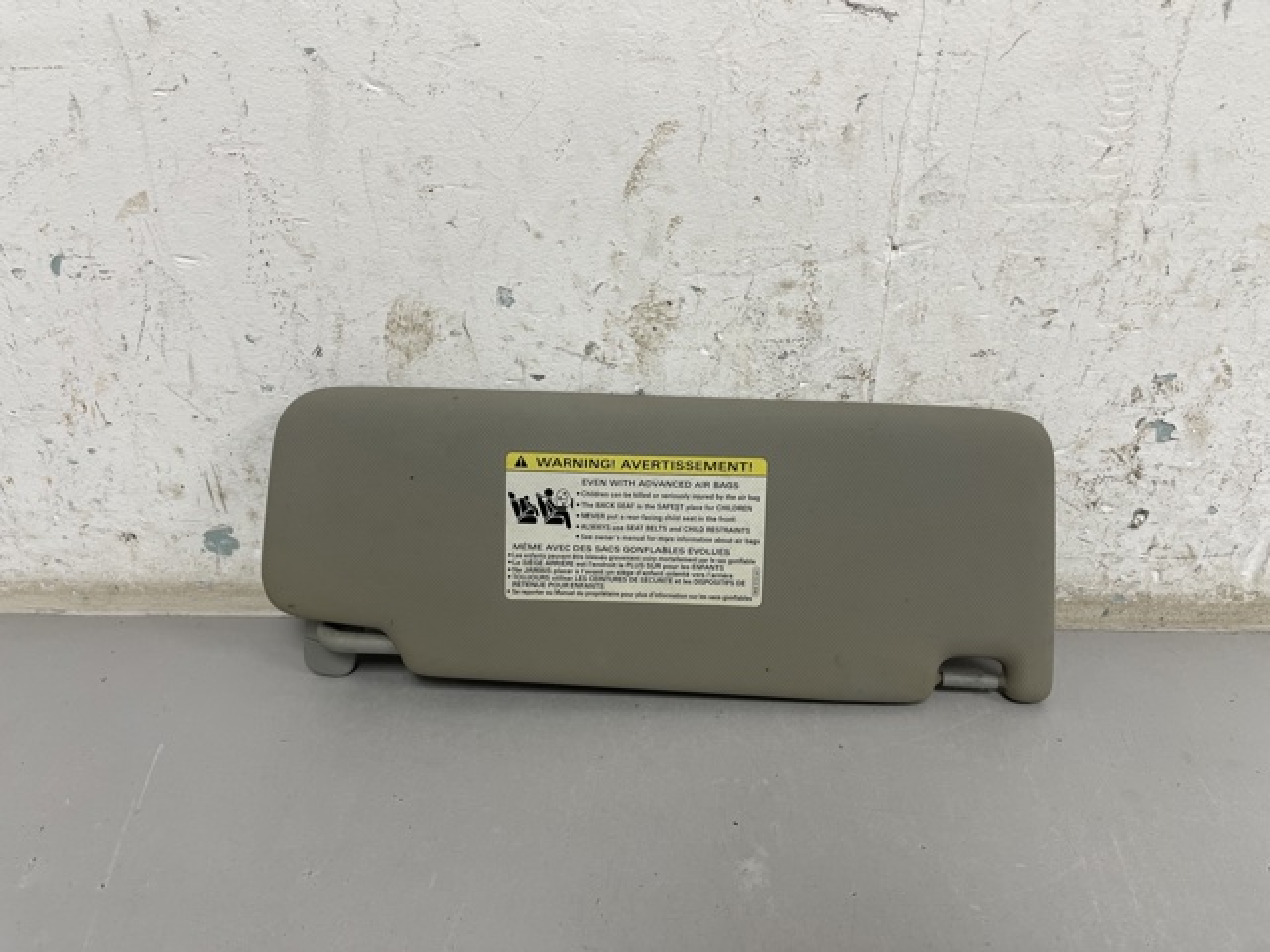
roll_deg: +0.3
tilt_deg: -31.3
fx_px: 917
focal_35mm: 25
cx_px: 635
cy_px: 476
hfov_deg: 69.4
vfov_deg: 54.9
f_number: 1.6
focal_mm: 5.1
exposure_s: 1/100
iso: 80
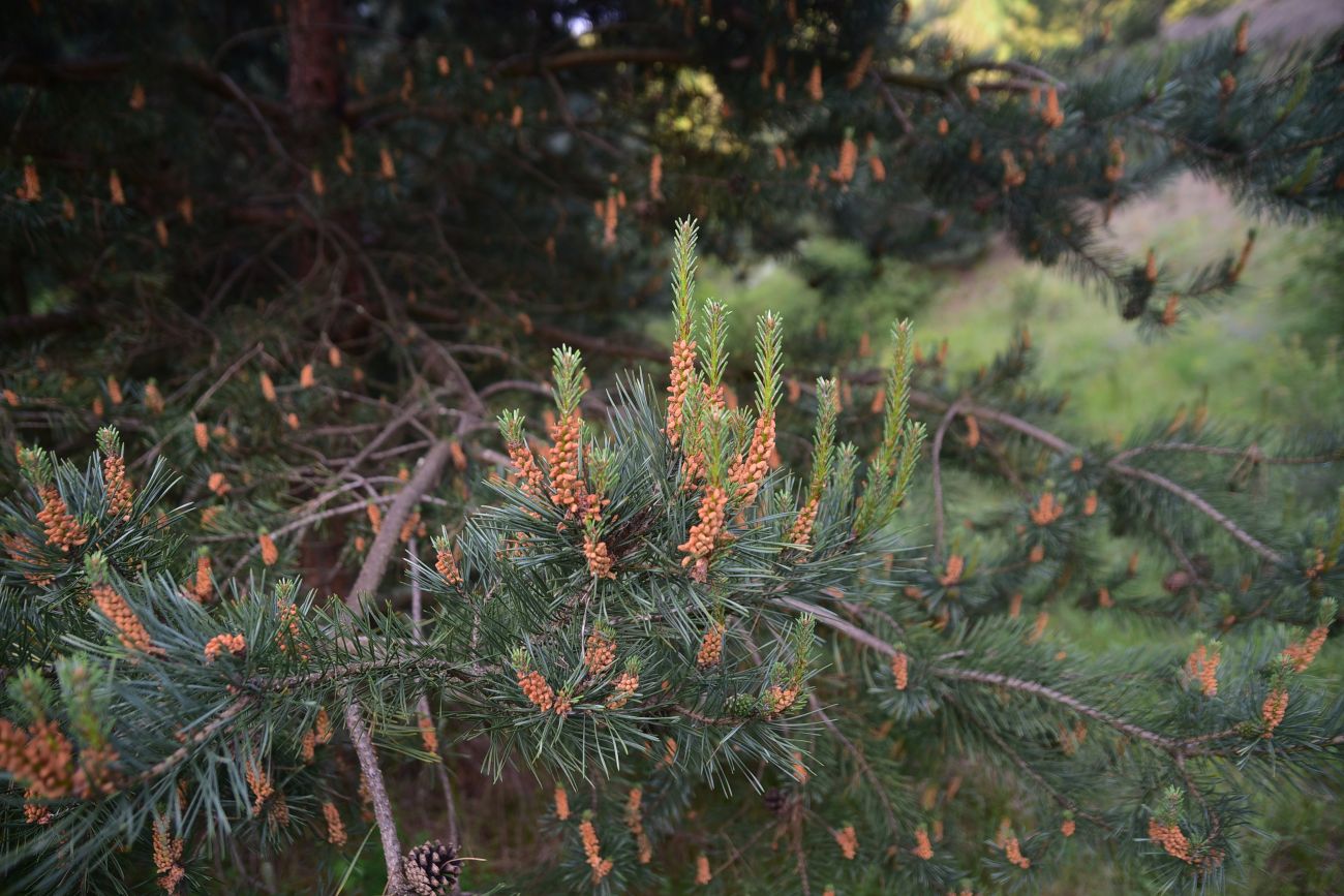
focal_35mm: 50
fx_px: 1867
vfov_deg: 27.0
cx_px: 672
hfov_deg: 39.6
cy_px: 448
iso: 200
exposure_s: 1/125
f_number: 3.5
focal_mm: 50
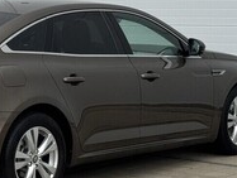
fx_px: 967
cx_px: 28
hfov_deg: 13.9
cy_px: 86
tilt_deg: -4.7
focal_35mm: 141
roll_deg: -0.3
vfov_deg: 10.6
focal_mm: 6.76
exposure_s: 1/2331
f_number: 1.78
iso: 64
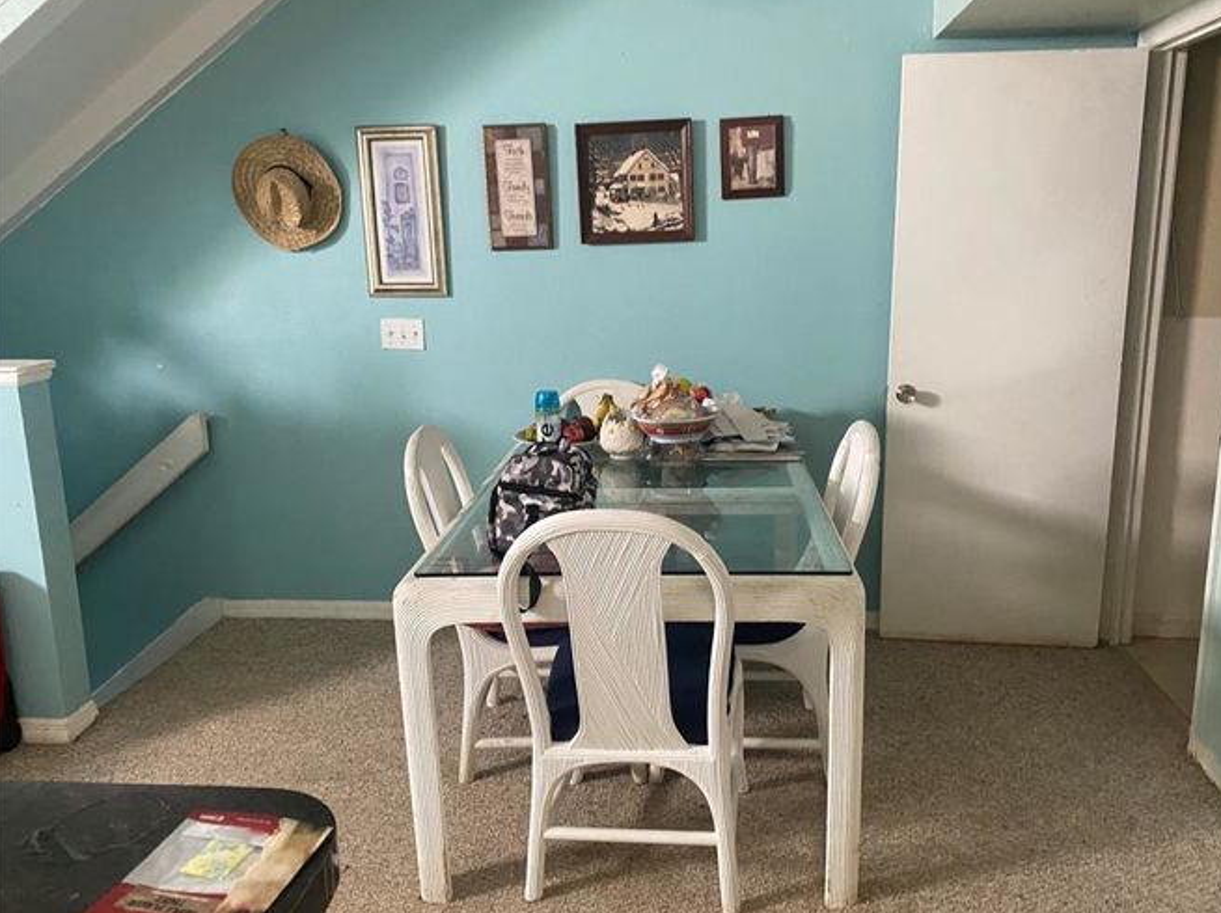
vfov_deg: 49.7
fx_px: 987
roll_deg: -0.2
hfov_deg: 63.4
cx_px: 650
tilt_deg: -6.5
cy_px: 440
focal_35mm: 28
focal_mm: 4.25
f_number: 1.8
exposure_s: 1/60
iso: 320
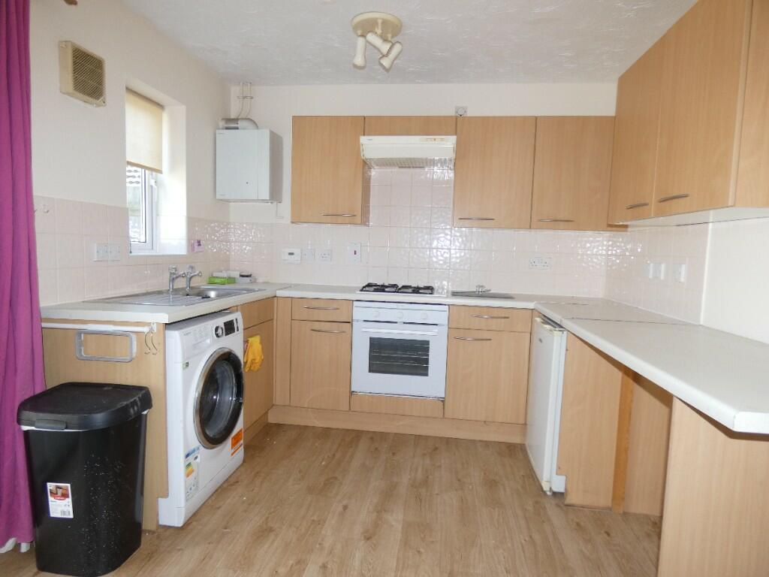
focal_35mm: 20
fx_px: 444
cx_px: 384
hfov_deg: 81.7
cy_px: 288
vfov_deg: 66.0
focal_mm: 3.6
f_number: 2.8
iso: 100
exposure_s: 1/60
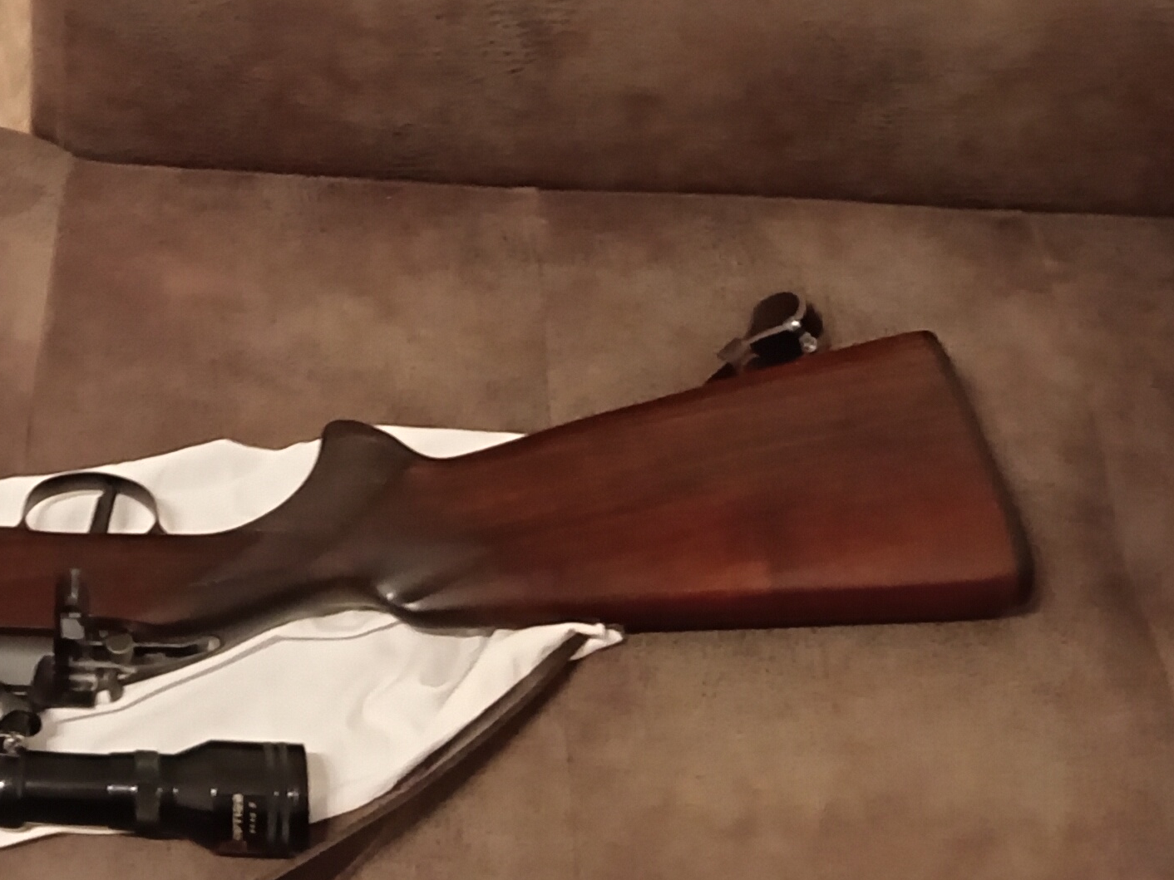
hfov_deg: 23.6
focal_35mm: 78
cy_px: -64
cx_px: -92
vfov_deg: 18.3
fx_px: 2645
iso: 1863
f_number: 1.8
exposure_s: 1/16.7
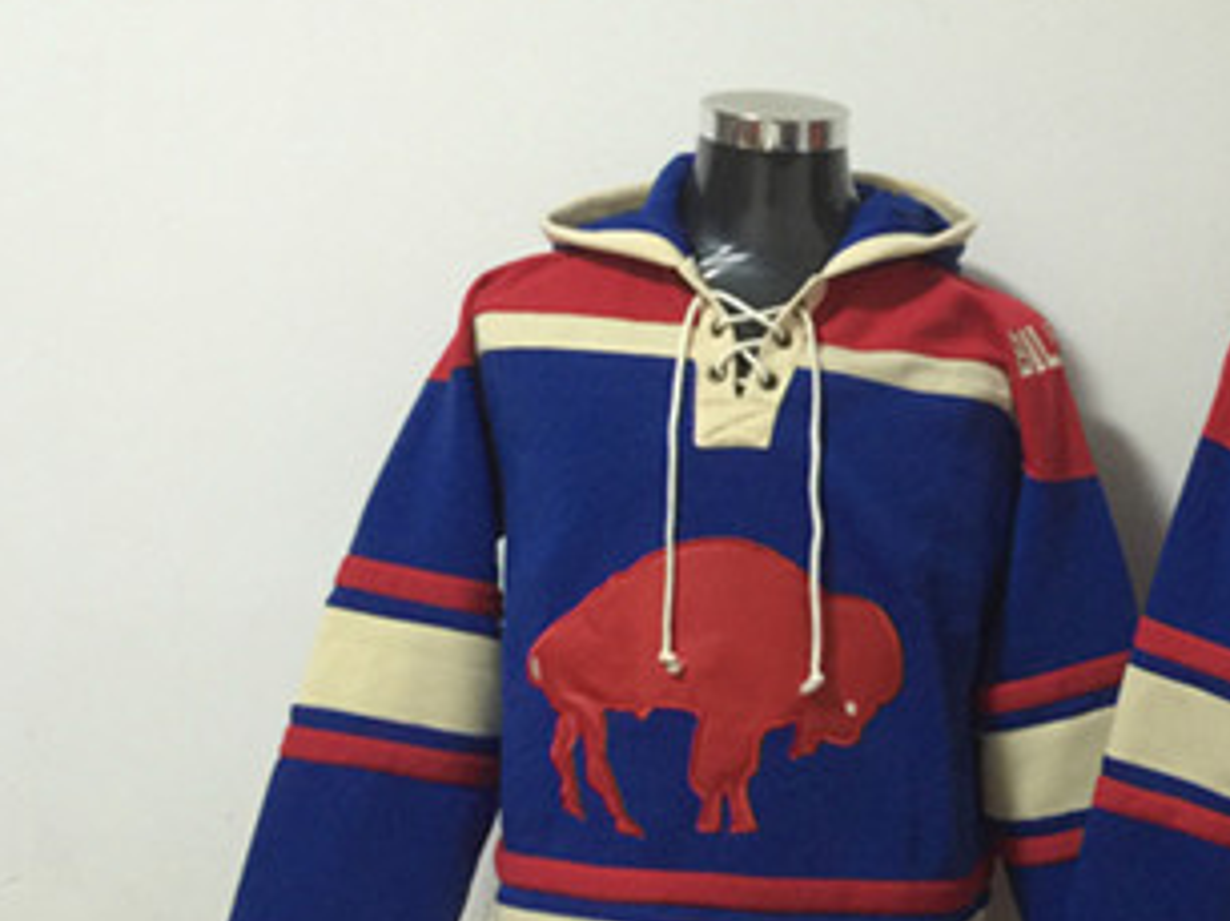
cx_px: 1125
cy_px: 426
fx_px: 1953
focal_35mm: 55
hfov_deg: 33.0
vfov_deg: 26.5
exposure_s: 1/8
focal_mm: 4.15
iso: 125
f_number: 2.2
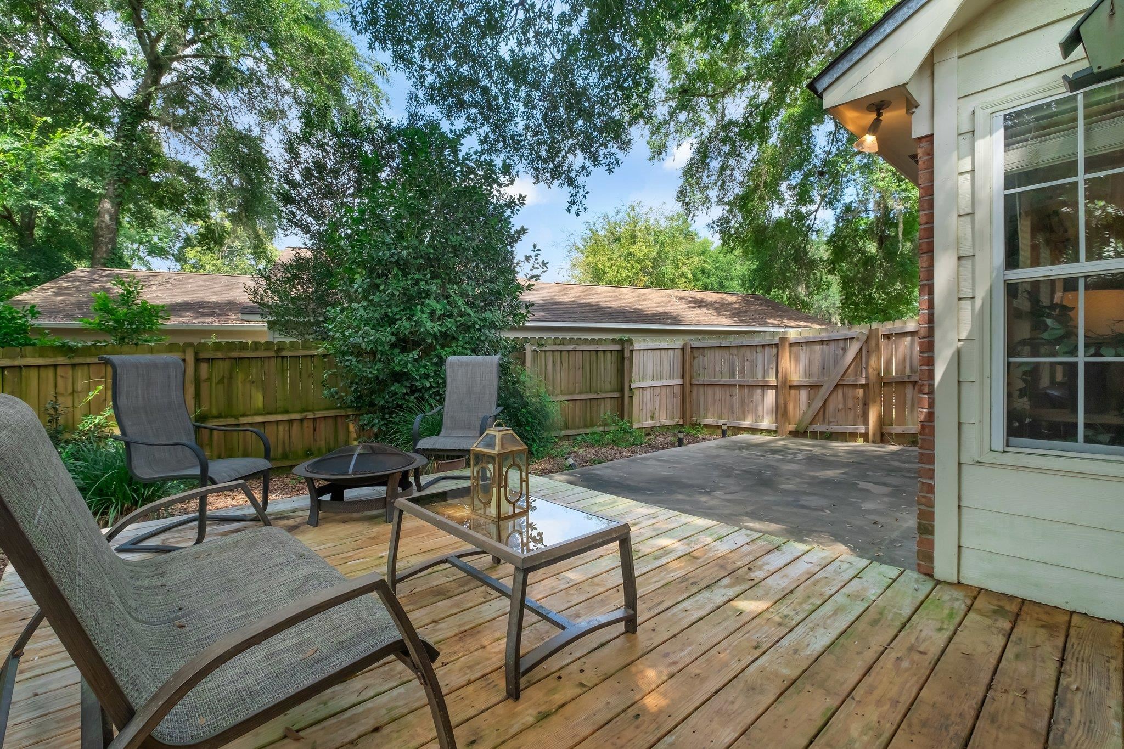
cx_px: 562
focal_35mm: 15
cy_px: 374
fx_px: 468
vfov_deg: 77.3
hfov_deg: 100.4
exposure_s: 1/200
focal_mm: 10
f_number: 8
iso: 800
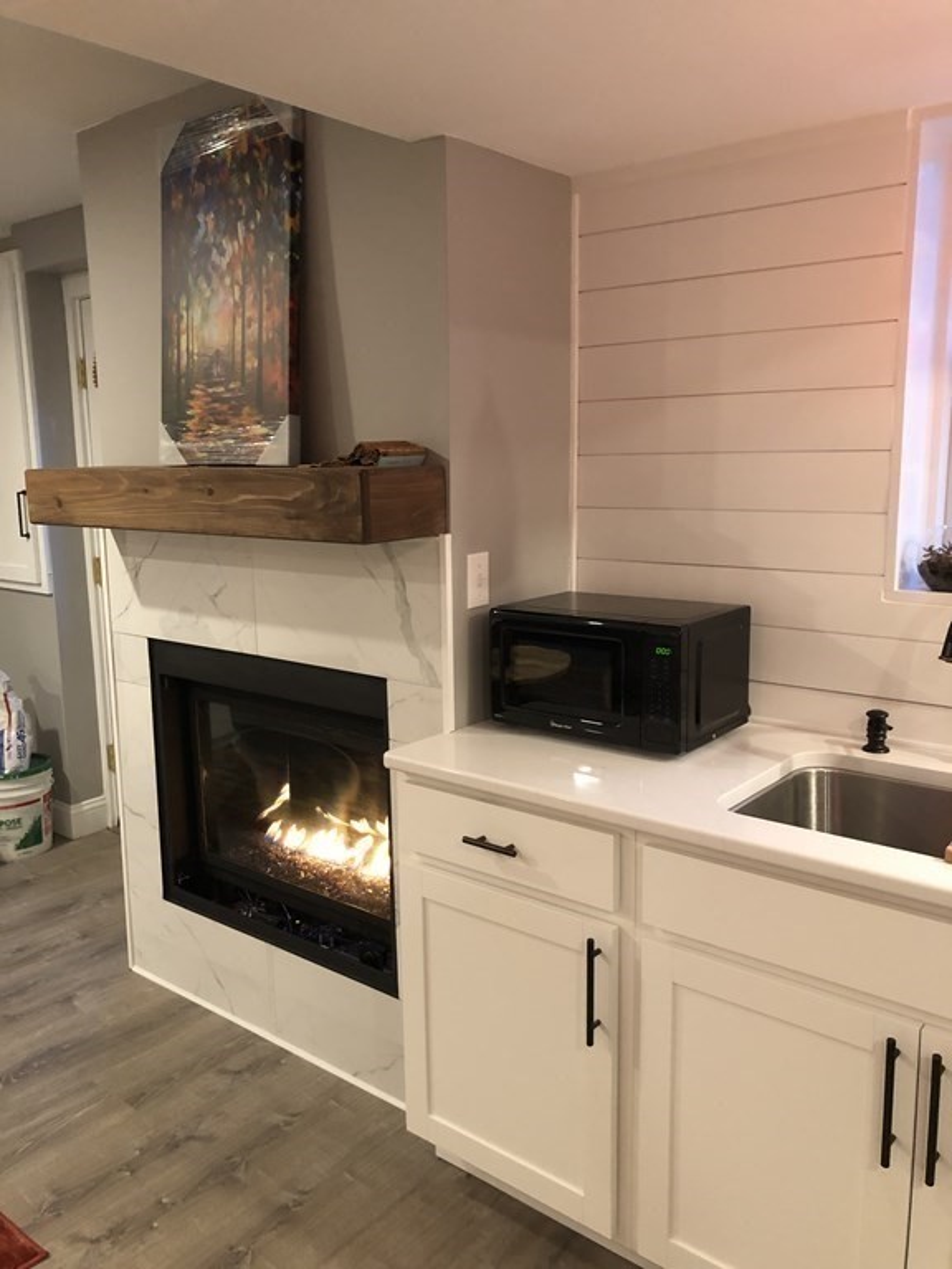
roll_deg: +1.3
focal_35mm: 28
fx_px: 1027
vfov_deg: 63.4
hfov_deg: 49.7
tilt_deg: -9.7
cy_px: 634
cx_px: 476
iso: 80
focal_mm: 4
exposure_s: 1/7
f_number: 1.8
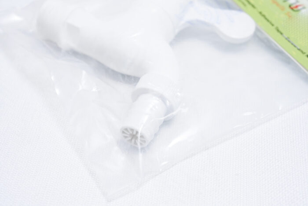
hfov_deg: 28.8
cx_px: 154
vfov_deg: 19.5
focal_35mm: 70
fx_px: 599
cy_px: 103
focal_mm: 70
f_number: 9
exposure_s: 1/200
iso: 3200
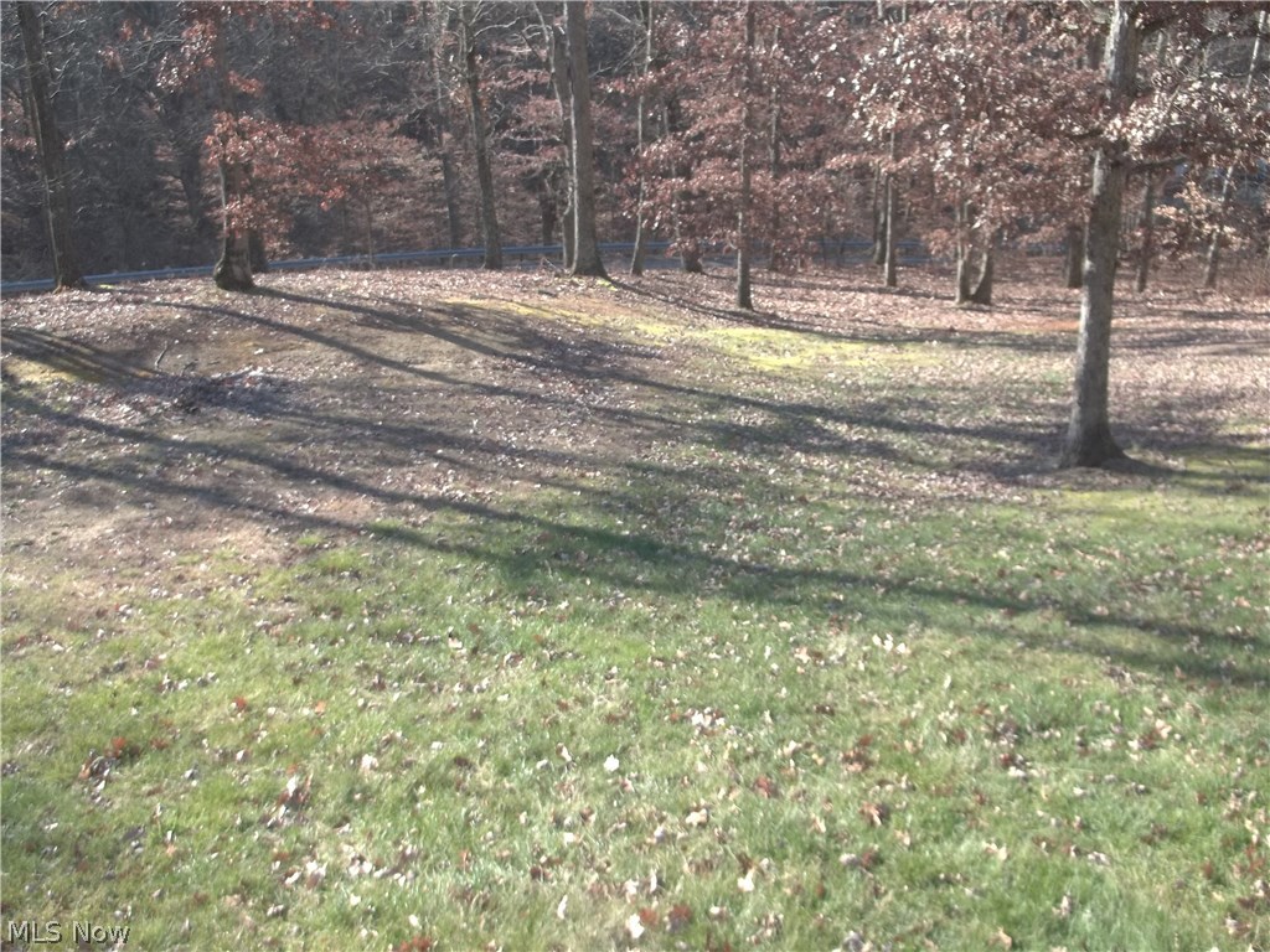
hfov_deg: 55.4
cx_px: 635
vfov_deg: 42.9
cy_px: 476
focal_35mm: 33
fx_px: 1211
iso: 80
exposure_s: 1/200
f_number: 3.3
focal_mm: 5.9
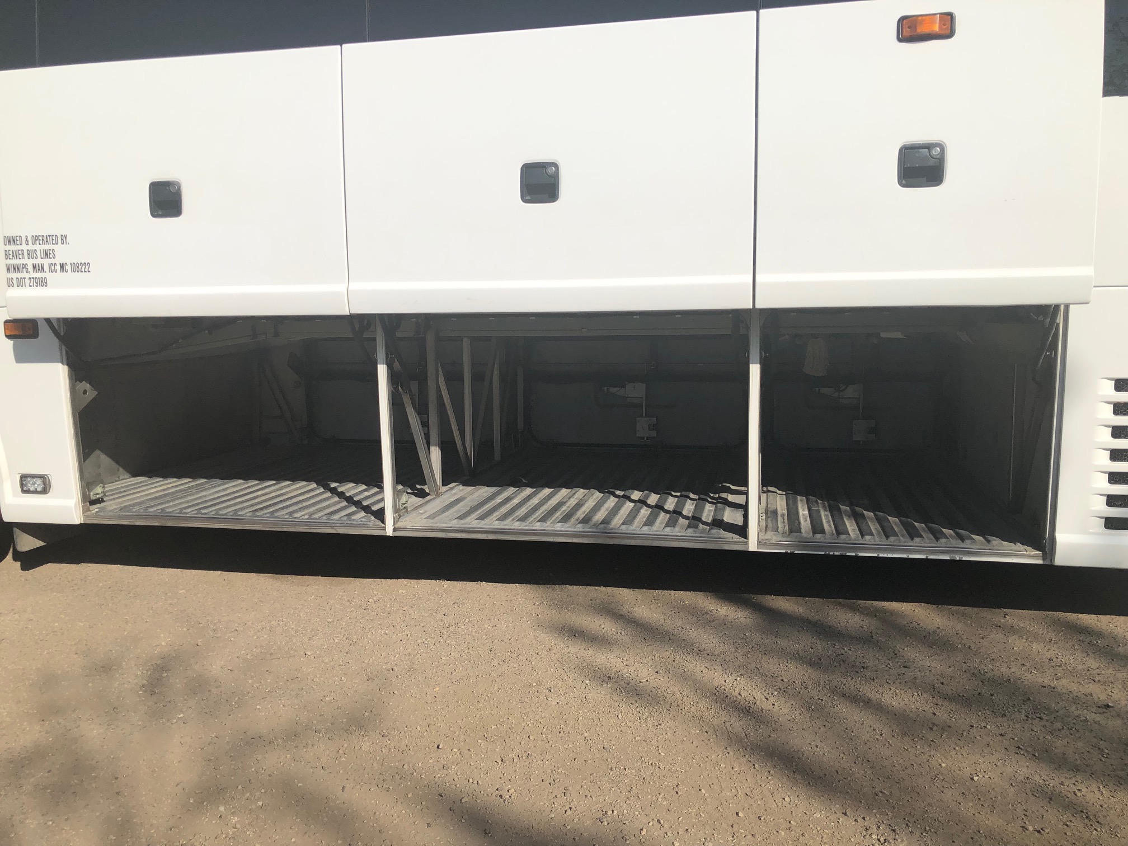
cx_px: 564
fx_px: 912
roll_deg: +2.2
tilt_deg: -7.2
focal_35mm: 28
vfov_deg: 49.7
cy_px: 423
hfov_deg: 63.4
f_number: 1.8
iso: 25
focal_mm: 3.99
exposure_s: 1/3690
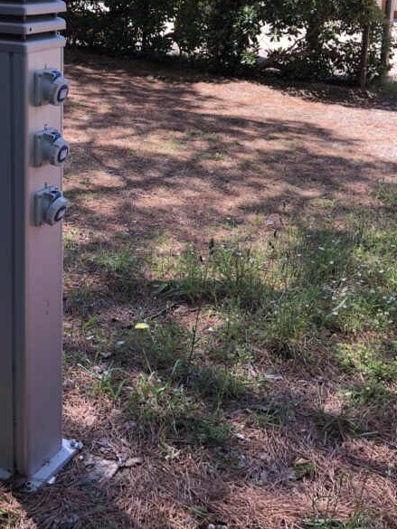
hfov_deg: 28.9
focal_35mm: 49
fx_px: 749
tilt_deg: -10.7
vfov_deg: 37.7
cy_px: 119
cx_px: 71
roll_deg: +1.4
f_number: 1.8
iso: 20
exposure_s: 1/185
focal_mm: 3.99
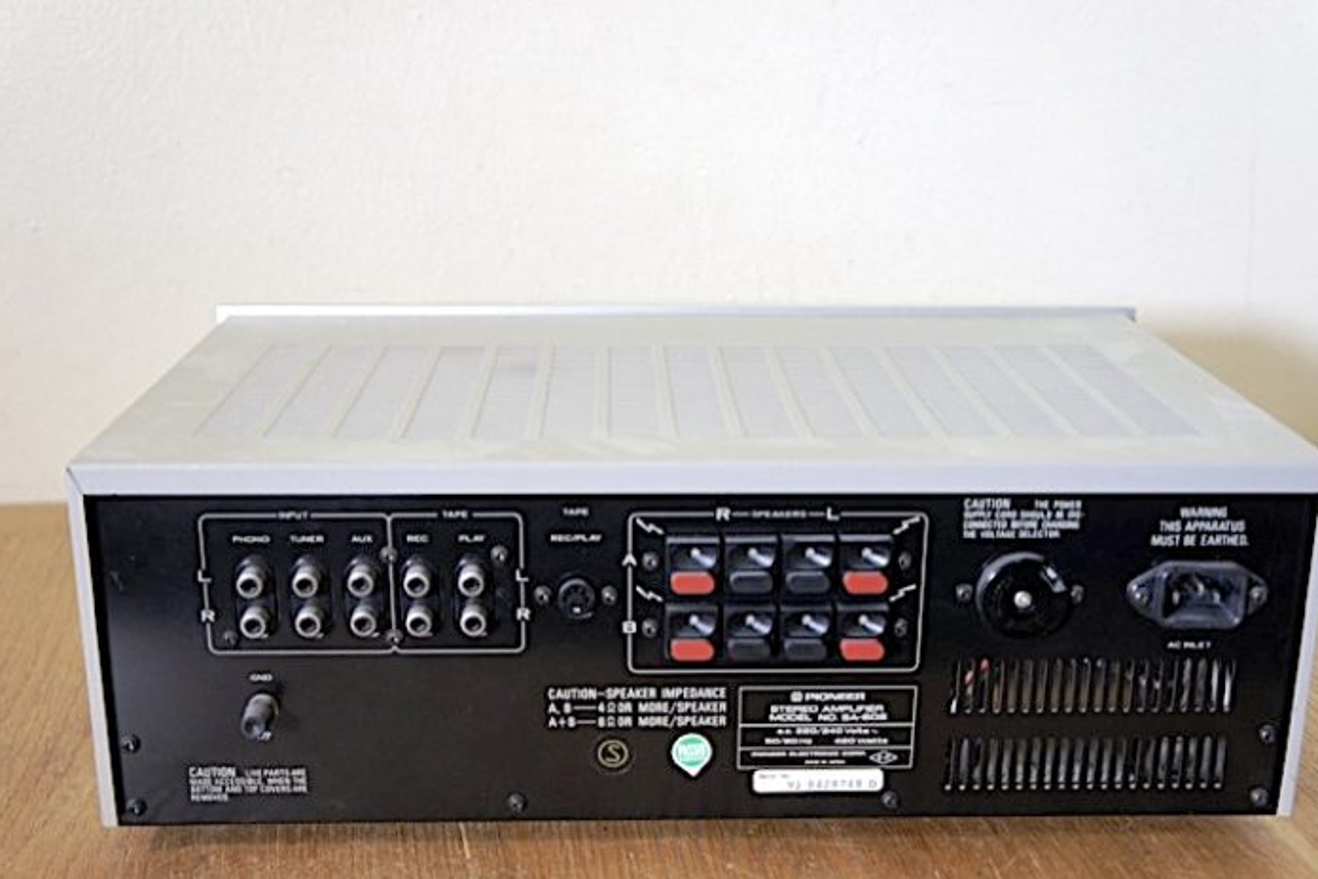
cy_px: 471
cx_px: 680
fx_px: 1574
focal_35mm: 43
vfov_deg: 31.2
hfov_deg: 45.4
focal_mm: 26
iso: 200
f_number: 4
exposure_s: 1/40
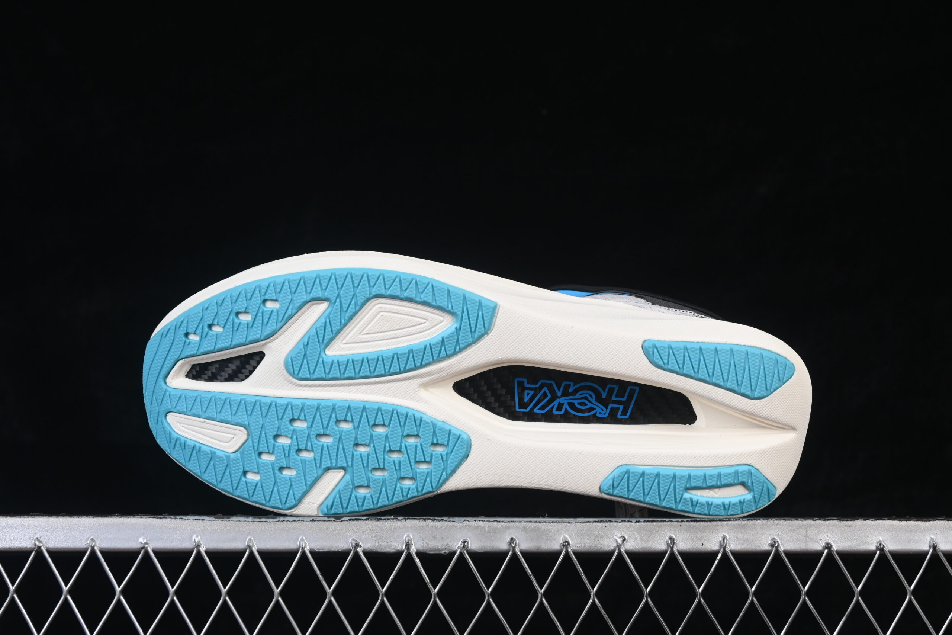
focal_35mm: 75
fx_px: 1983
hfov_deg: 27.0
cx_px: 476
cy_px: 318
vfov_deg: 18.2
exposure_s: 1/80
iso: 160
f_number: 8
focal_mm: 50
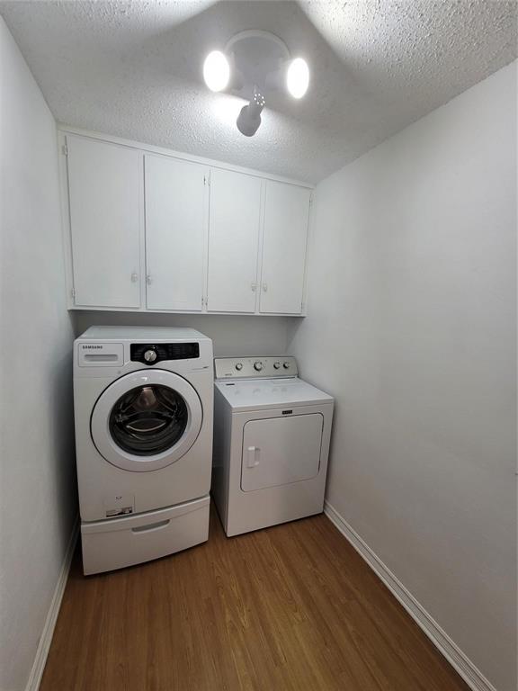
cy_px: 346
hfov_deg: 89.9
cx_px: 259
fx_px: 259
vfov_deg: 106.2
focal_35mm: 13
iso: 125
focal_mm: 2.2
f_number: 2.2
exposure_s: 1/60
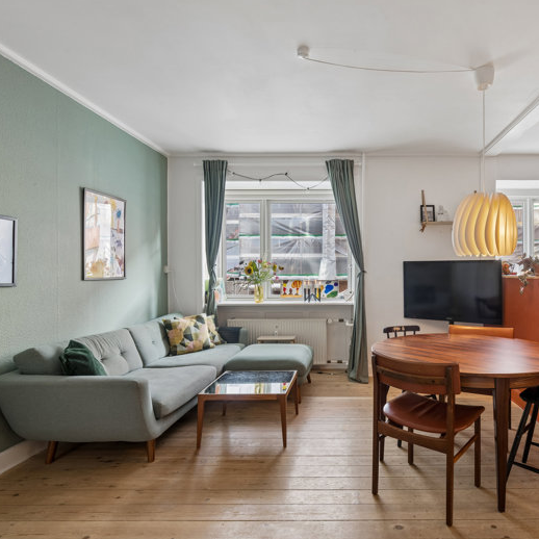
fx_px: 370
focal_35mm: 21
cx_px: 360
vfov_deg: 72.1
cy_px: 274
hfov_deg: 70.0
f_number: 10
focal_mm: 16
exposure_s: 1/3.33
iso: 160
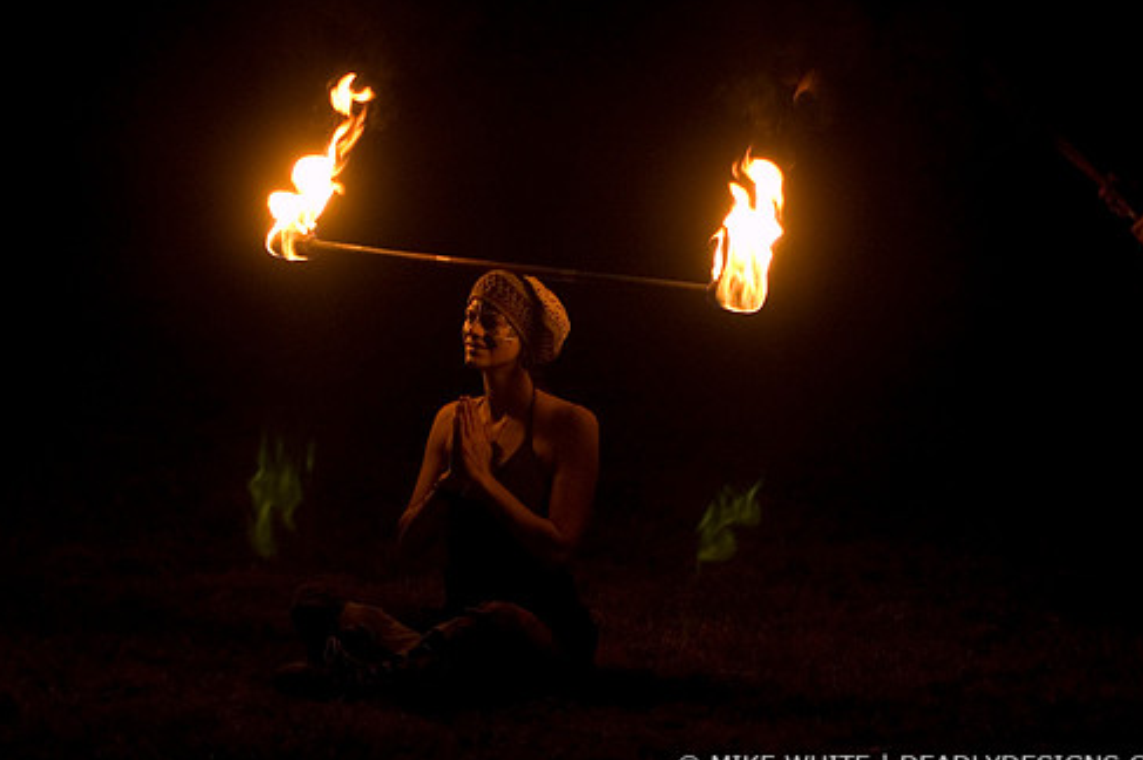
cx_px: 519
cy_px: 333
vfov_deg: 11.0
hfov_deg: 16.4
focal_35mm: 125
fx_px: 3966
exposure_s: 1/60
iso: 800
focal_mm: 70
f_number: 2.8
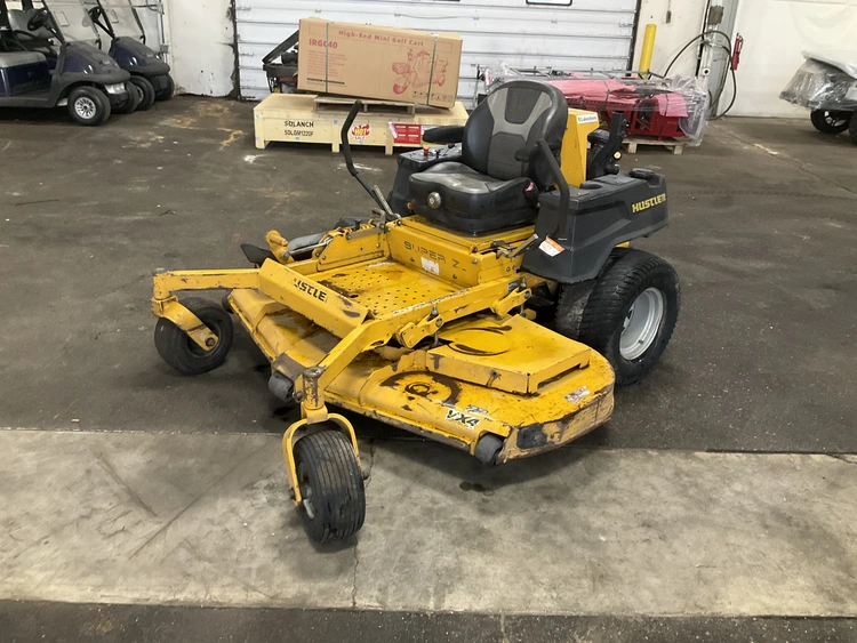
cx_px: 428
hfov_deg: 61.6
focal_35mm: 29
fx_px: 718
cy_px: 322
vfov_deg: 48.3
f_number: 1.8
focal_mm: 3
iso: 250
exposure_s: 1/60
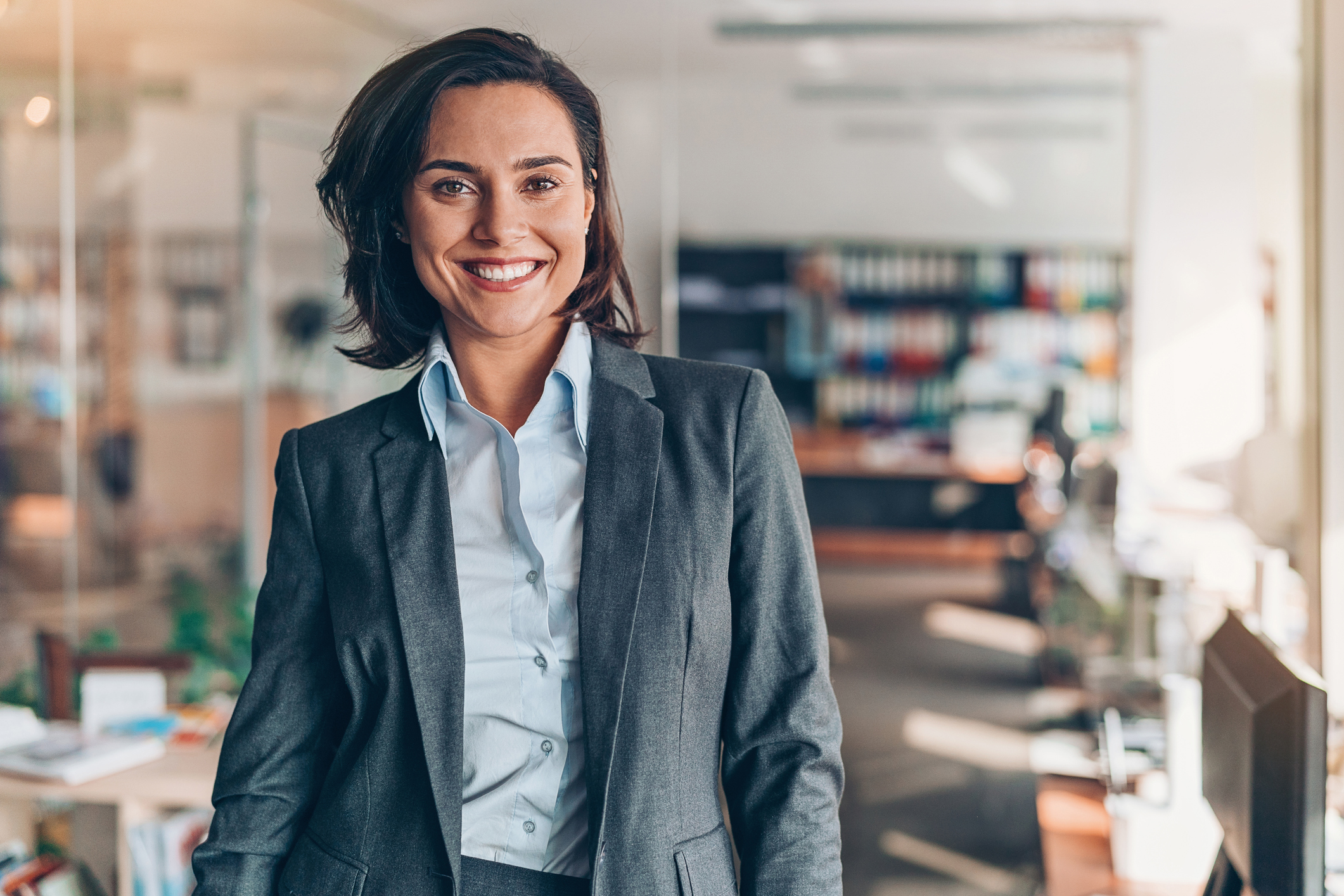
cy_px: 448
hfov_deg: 39.6
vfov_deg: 27.0
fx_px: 1867
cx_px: 672
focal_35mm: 50
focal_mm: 50
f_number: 1.8
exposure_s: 1/400
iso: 500
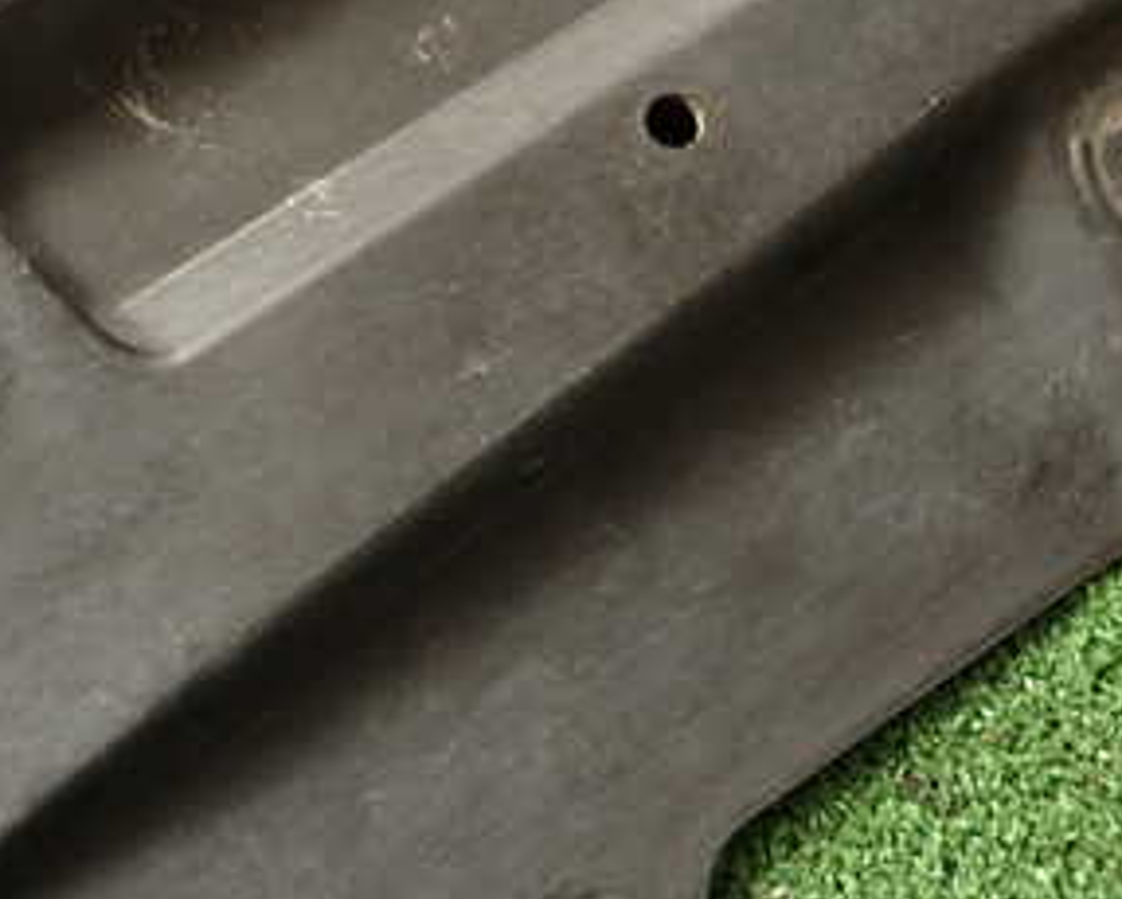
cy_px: 465
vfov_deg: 29.7
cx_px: 215
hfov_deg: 35.4
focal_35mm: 51
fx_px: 1695
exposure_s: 1/60
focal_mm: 4.5
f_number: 2
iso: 200
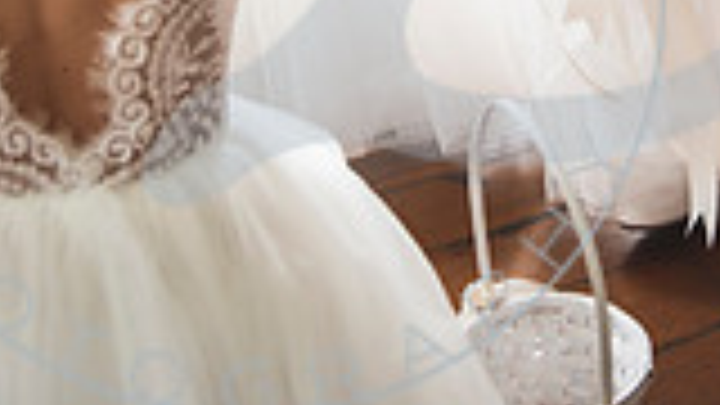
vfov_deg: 11.8
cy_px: -342
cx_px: 450
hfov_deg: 22.6
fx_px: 1795
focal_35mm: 94
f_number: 2.8
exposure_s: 1/125
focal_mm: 32
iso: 200
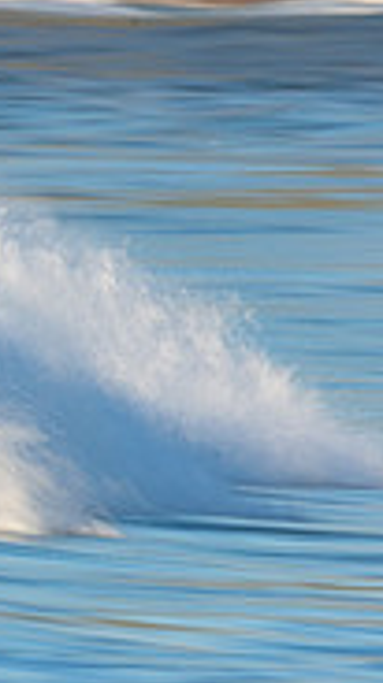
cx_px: -461
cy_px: 447
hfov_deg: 0.5
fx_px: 44940
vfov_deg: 0.9
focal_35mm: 2480
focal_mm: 500
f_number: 25
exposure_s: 1/20
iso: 100
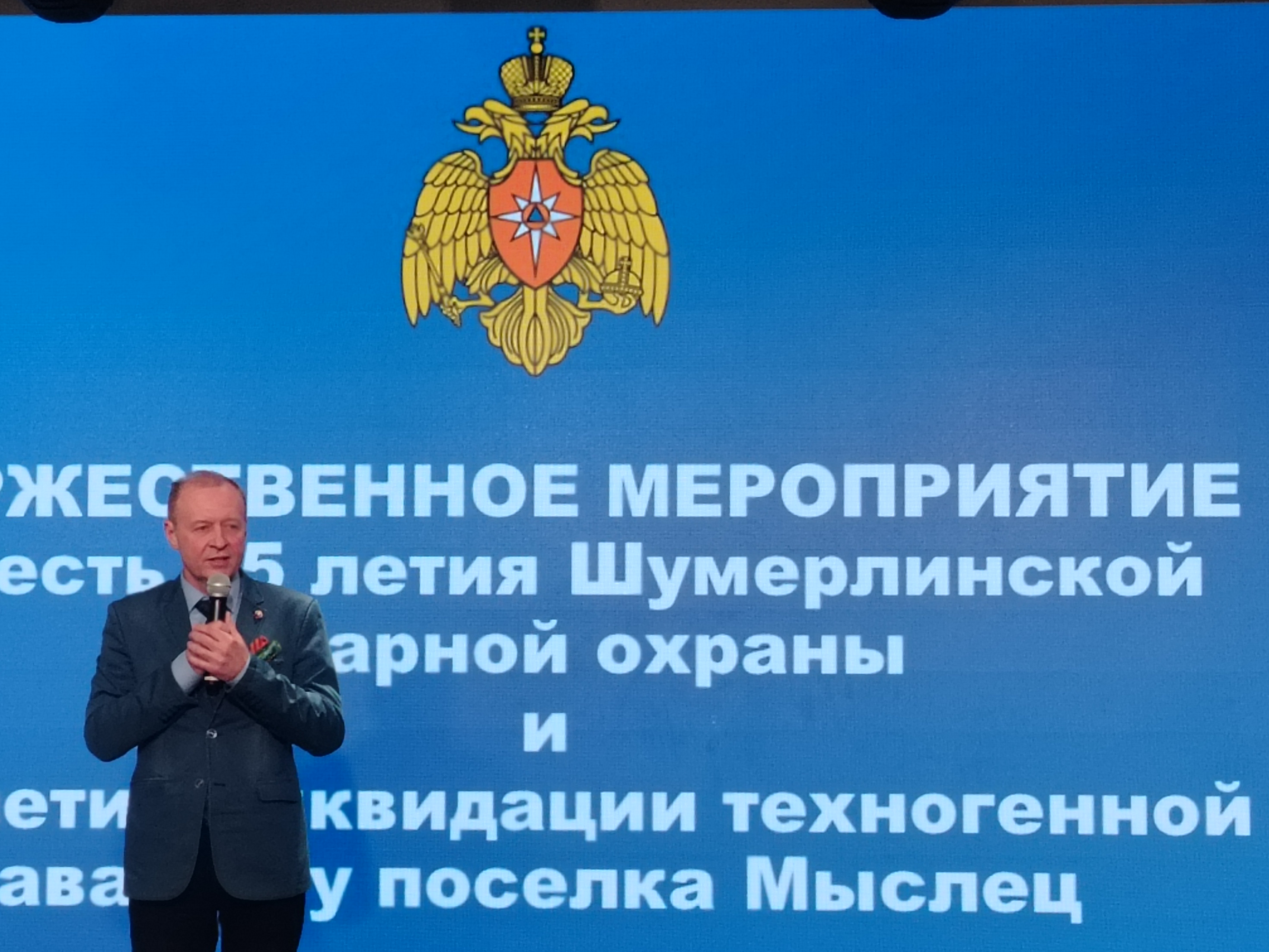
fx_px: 3446
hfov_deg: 20.8
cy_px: 598
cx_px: 435
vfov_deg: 15.7
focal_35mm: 94
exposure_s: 1/50
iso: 278
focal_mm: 5.25
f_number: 1.75
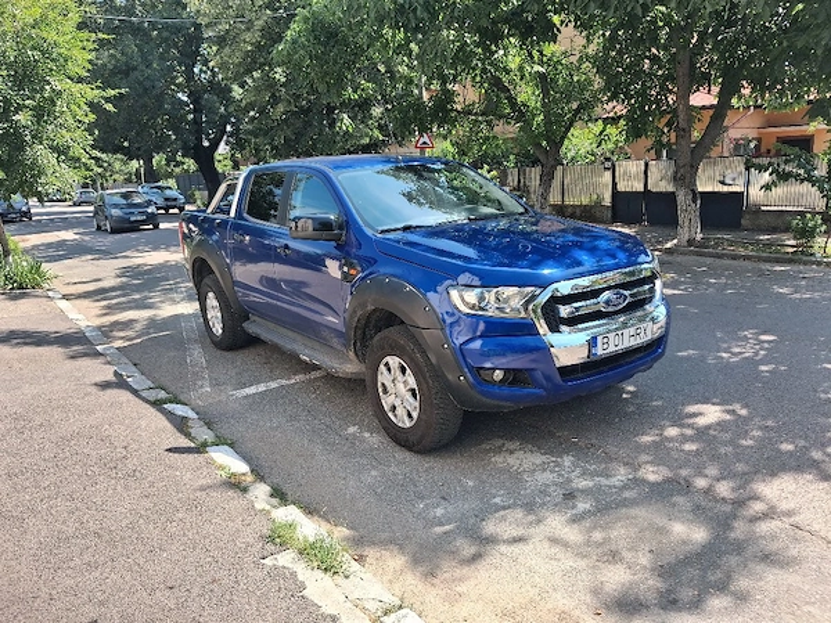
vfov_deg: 51.4
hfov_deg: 65.3
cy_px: 312
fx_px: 648
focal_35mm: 27
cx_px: 416
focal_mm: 4
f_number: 1.8
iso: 25
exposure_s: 1/208
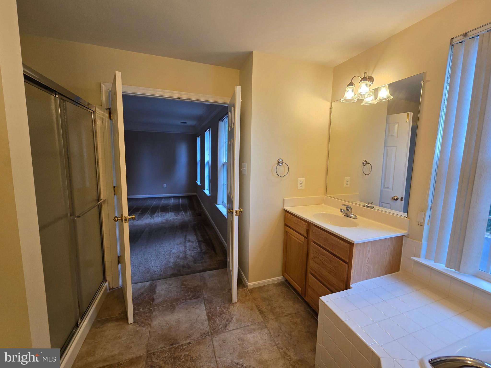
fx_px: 184
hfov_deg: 106.2
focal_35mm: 13
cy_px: 184
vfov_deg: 89.9
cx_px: 246
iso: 100
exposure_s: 1/60
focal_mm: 2.2
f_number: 2.2
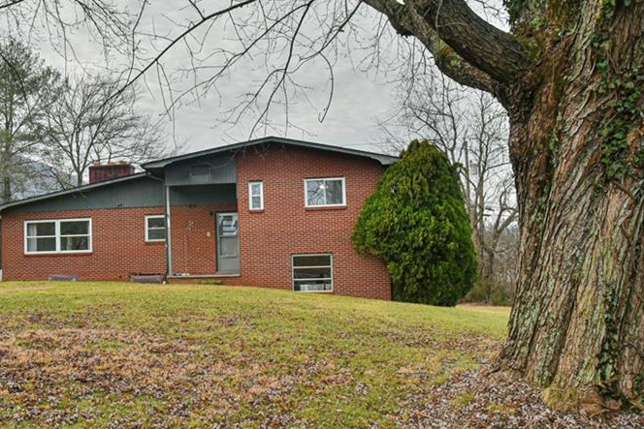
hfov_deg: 50.7
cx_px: 204
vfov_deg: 35.9
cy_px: 226
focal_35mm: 37
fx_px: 662
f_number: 10
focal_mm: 24
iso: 1600
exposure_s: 1/400
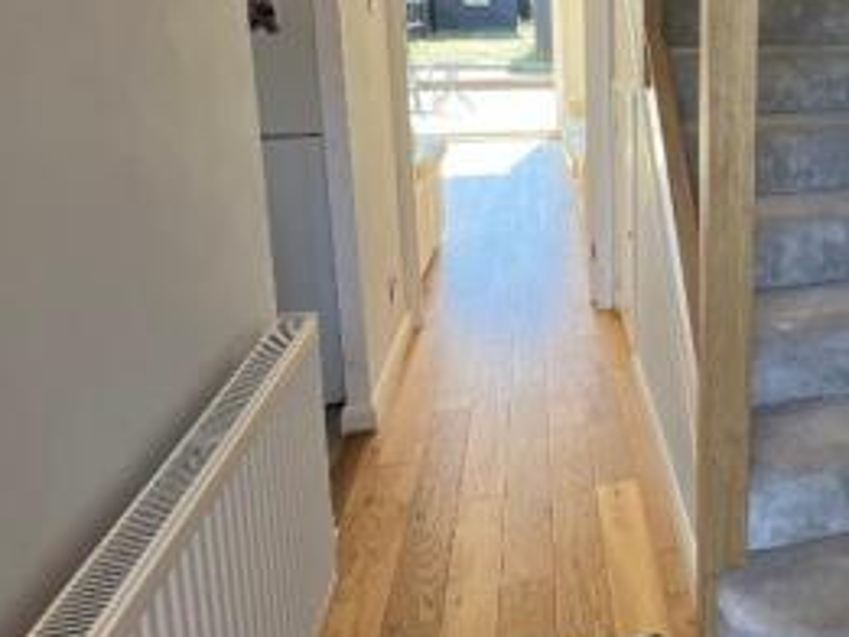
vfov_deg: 46.0
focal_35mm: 29
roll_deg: -2.3
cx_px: 782
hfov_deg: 53.1
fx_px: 712
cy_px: 135
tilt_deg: -10.6
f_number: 1.8
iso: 32
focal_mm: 1.57
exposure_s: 1/100
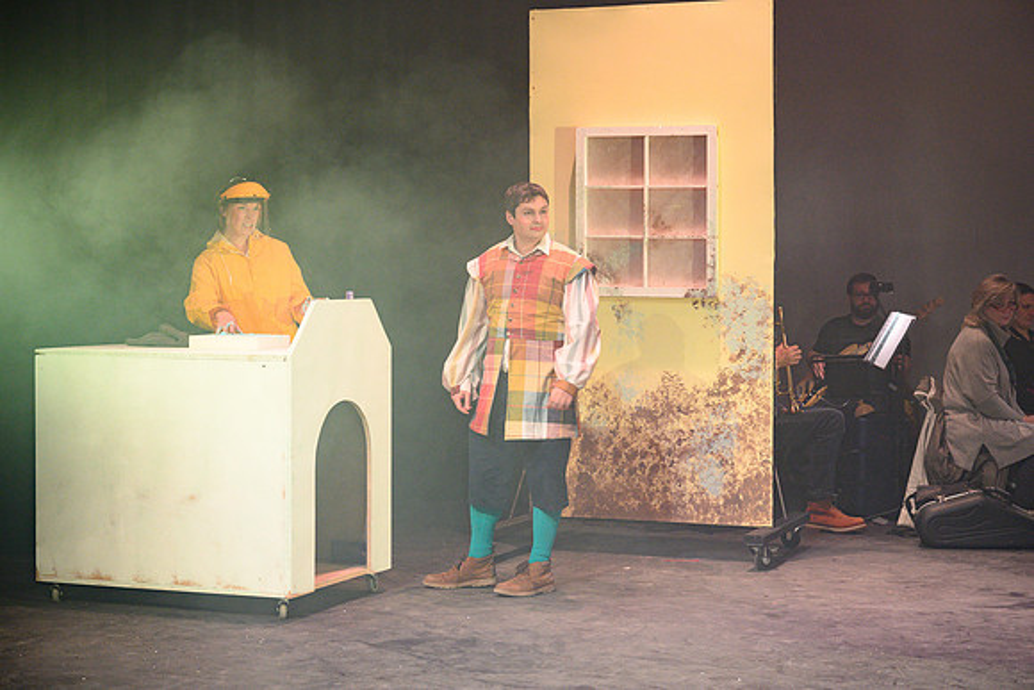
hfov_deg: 27.8
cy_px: 345
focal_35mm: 73
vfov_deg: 18.8
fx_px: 2087
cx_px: 517
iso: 800
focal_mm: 70
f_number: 4
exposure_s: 1/100
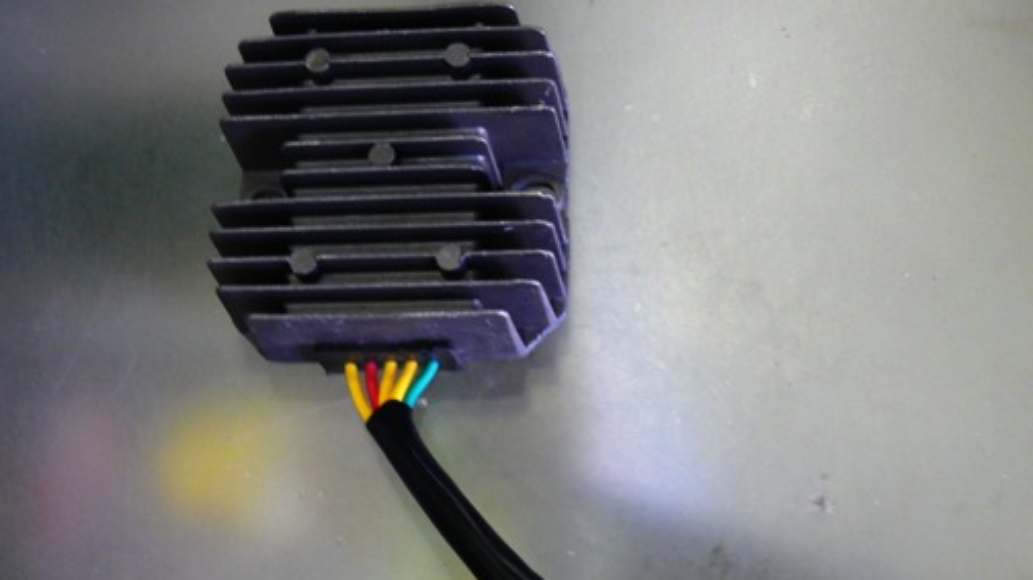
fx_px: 1478
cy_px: 469
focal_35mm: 54
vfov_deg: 21.9
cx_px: 572
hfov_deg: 38.5
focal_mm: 8.3
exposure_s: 1/10
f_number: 2.8
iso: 200
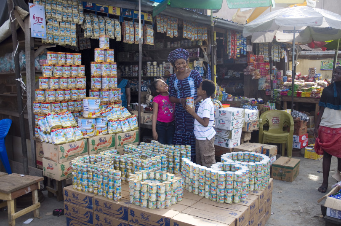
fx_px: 312
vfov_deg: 39.8
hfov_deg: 57.3
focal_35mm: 33
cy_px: 113
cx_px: 170
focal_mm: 22
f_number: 5
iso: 100
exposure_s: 1/100
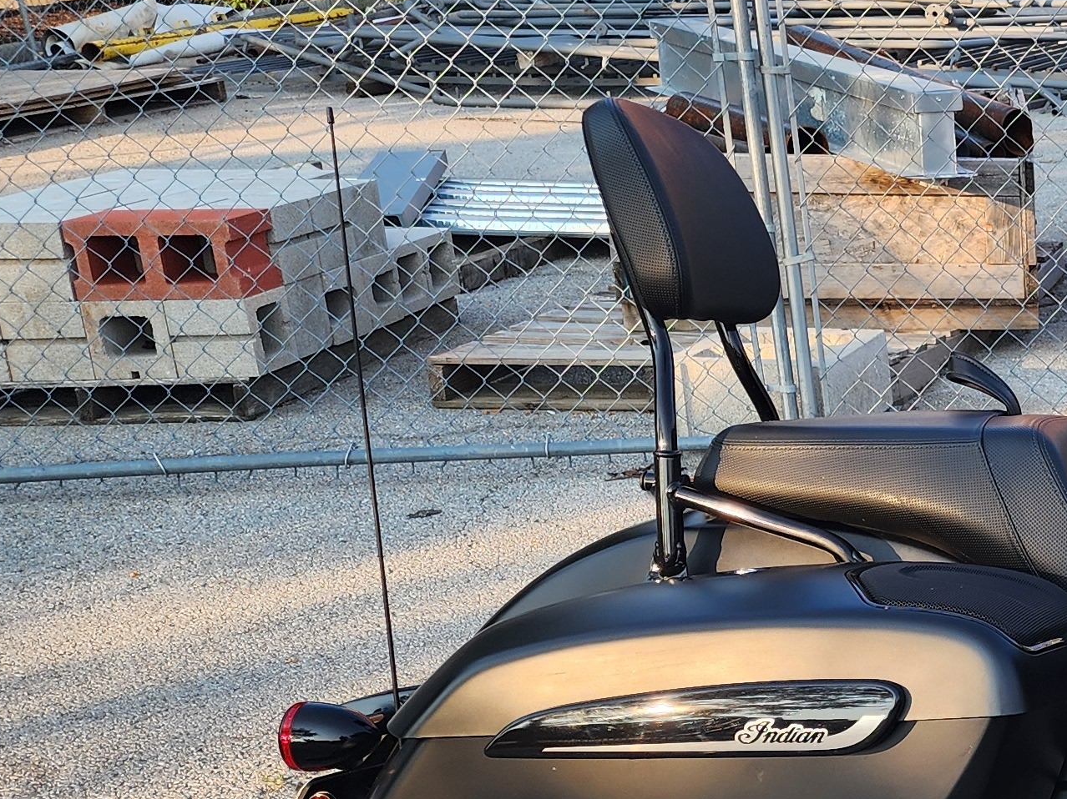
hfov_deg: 22.7
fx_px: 2219
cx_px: 1550
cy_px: 598
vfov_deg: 20.3
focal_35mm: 72
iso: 12
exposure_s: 1/247
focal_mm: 6.4
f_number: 1.8
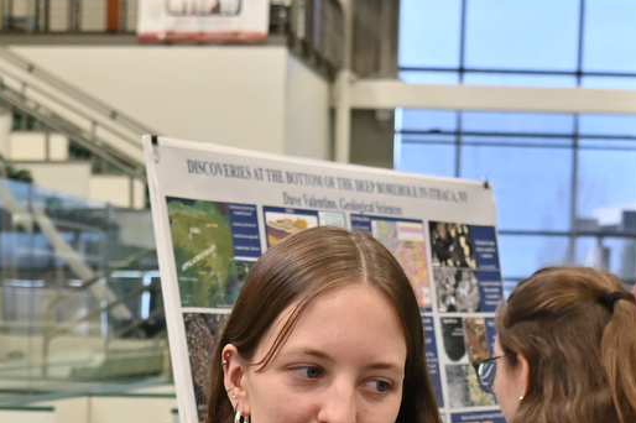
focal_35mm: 133
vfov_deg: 9.9
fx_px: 2348
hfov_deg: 15.4
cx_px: 153
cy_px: 672
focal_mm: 38
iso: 1600
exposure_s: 1/250
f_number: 5.6
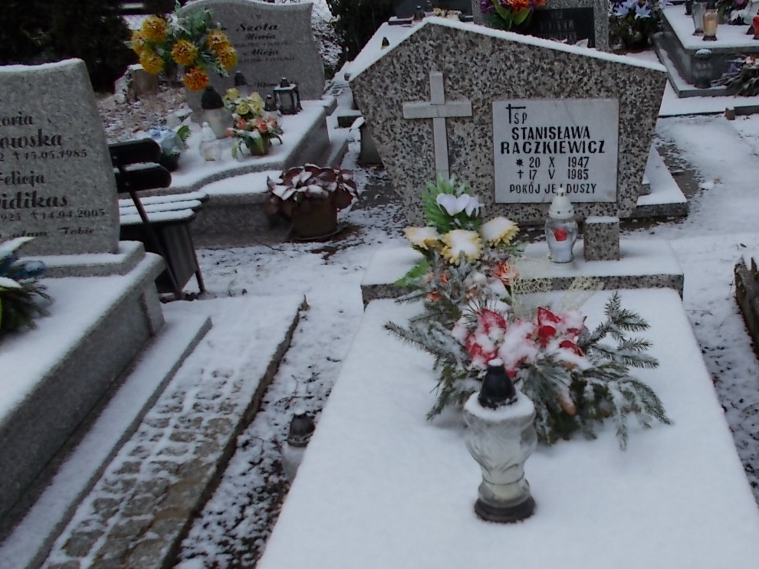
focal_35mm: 42
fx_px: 921
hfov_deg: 43.9
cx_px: 529
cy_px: 387
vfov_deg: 34.0
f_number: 3.2
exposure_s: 1/320
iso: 80
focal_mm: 4.6
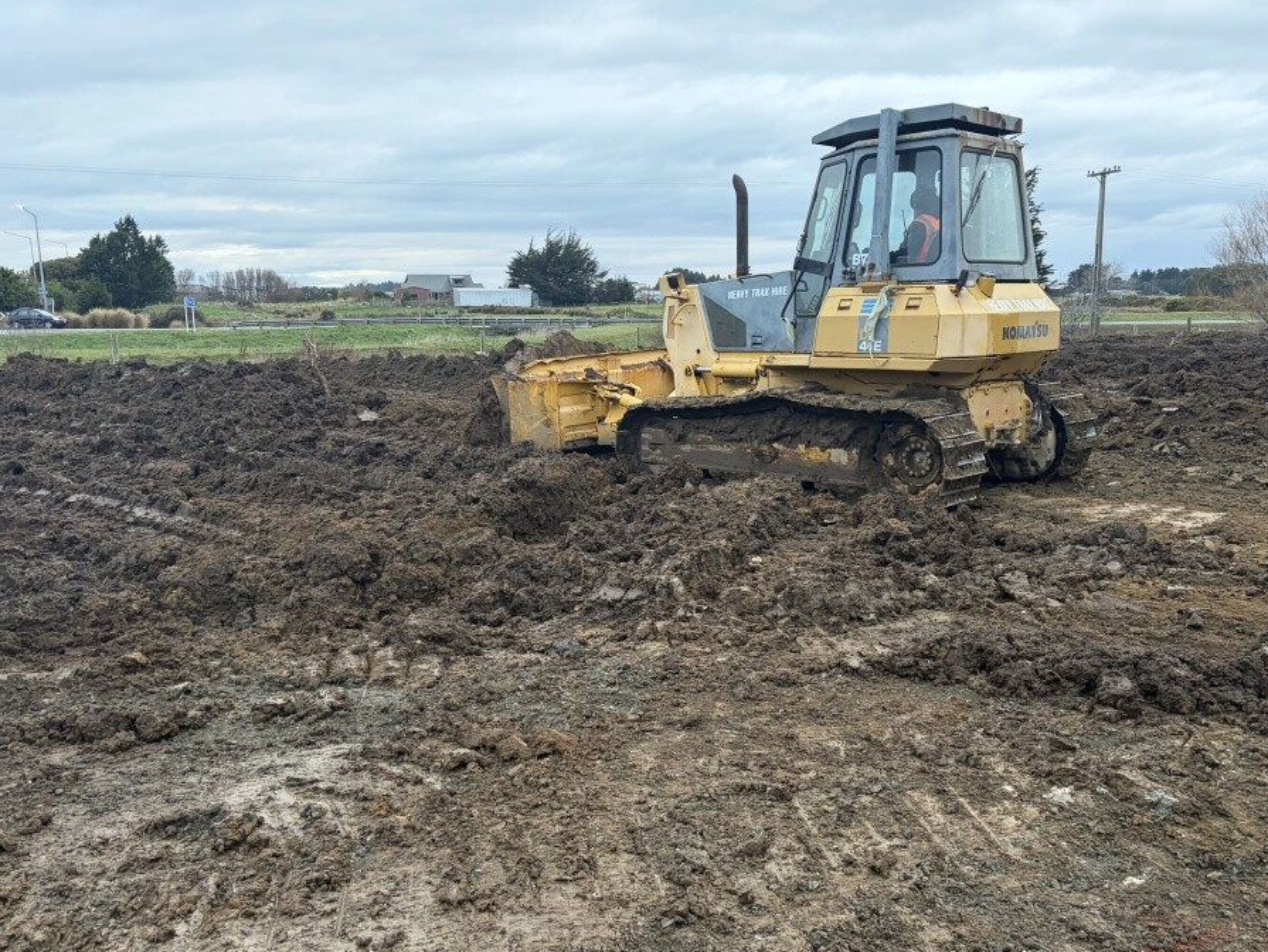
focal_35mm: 30
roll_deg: +0.4
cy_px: 508
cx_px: 688
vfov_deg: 46.8
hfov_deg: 59.9
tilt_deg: -10.0
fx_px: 1099
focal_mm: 5.96
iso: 125
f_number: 1.6
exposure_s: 1/100
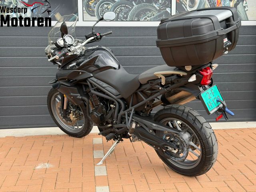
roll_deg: +0.5
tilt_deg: -8.5
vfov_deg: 30.3
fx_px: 355
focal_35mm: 48
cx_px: 128
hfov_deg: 39.7
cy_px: 96
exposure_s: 1/987
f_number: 1.78
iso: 80
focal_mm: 6.76
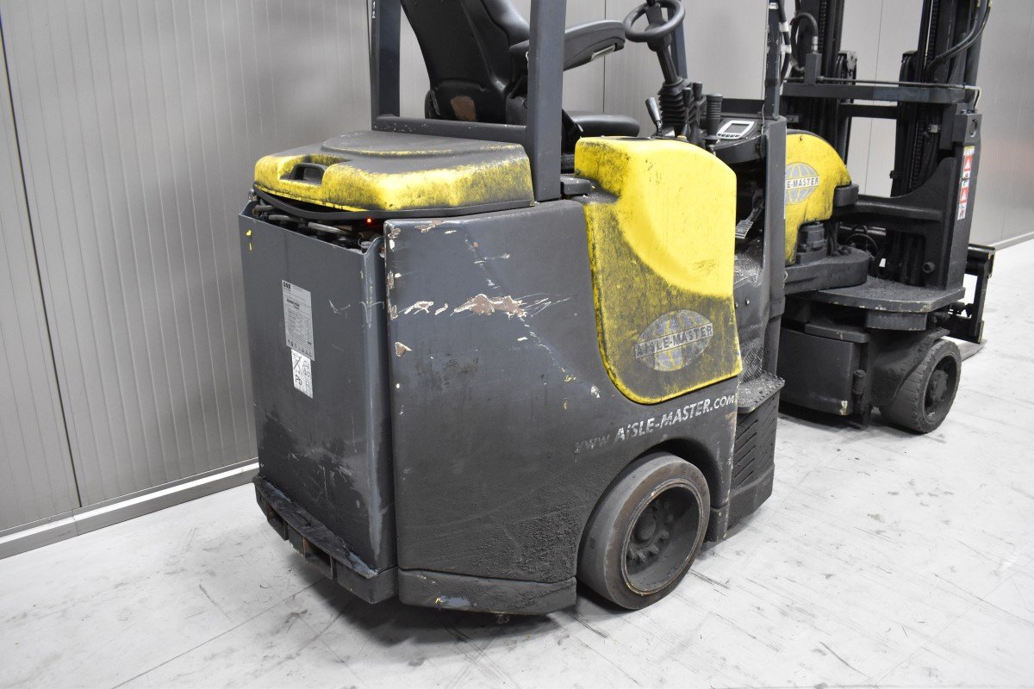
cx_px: 517
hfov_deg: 61.9
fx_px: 862
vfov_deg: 43.6
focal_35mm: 30
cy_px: 344
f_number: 4.5
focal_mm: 20
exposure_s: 1/25
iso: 1600
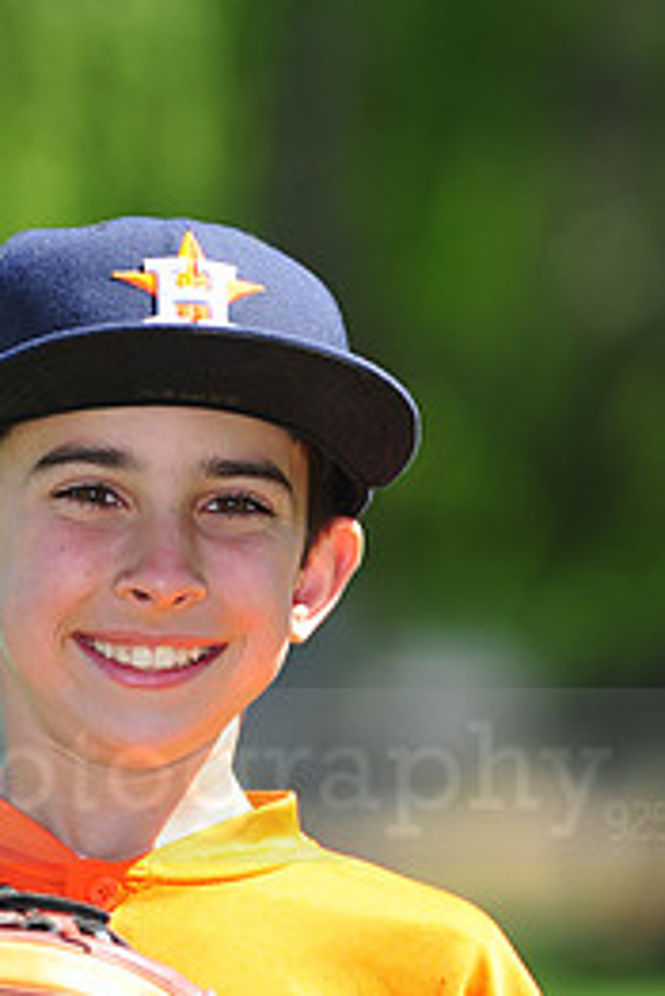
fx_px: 12230
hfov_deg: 3.1
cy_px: 741
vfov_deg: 4.7
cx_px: 114
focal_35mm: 442
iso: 200
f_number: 4.5
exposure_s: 1/800
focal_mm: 200
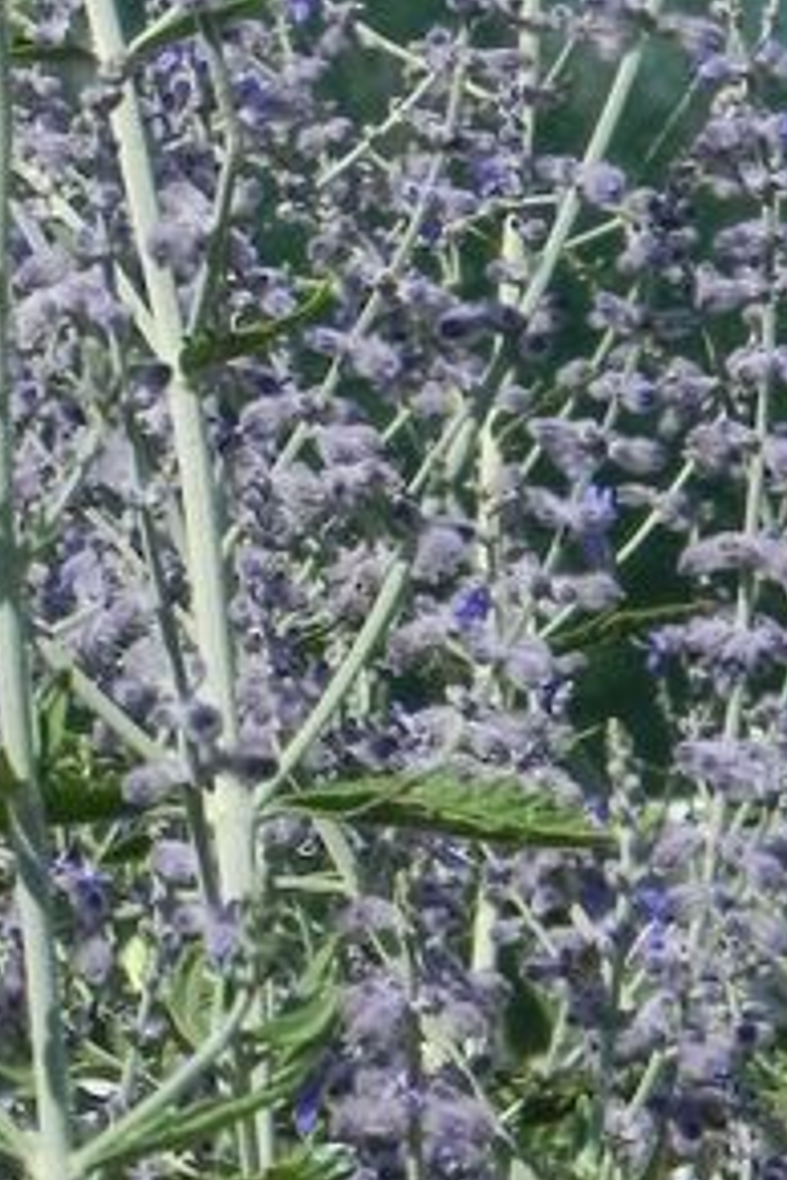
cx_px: -81
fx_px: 8919
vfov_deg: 7.5
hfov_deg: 5.0
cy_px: 93
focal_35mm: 272
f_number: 7.1
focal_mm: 16.9
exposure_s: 1/500
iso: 160
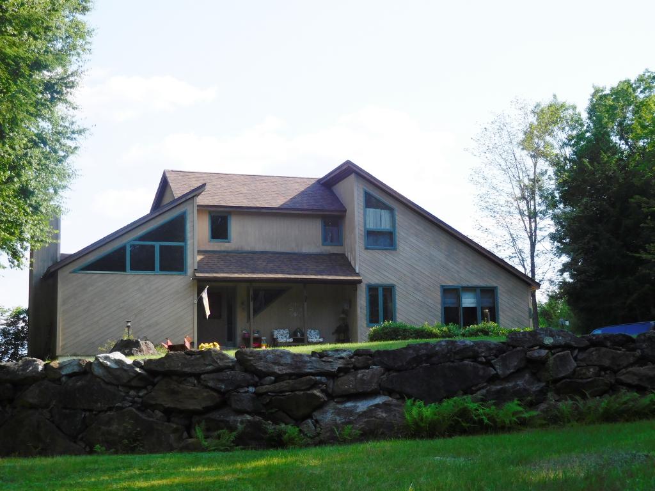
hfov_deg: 34.9
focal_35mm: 55
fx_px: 1041
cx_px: 328
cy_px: 246
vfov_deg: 26.6
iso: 125
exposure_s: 1/500
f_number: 4.2
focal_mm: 9.8
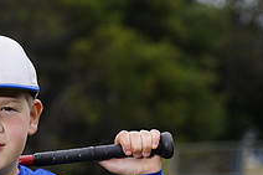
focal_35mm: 359
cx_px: -26
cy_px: 230
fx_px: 2621
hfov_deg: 5.7
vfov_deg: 3.8
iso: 100
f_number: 6.3
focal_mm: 131
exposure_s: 1/250
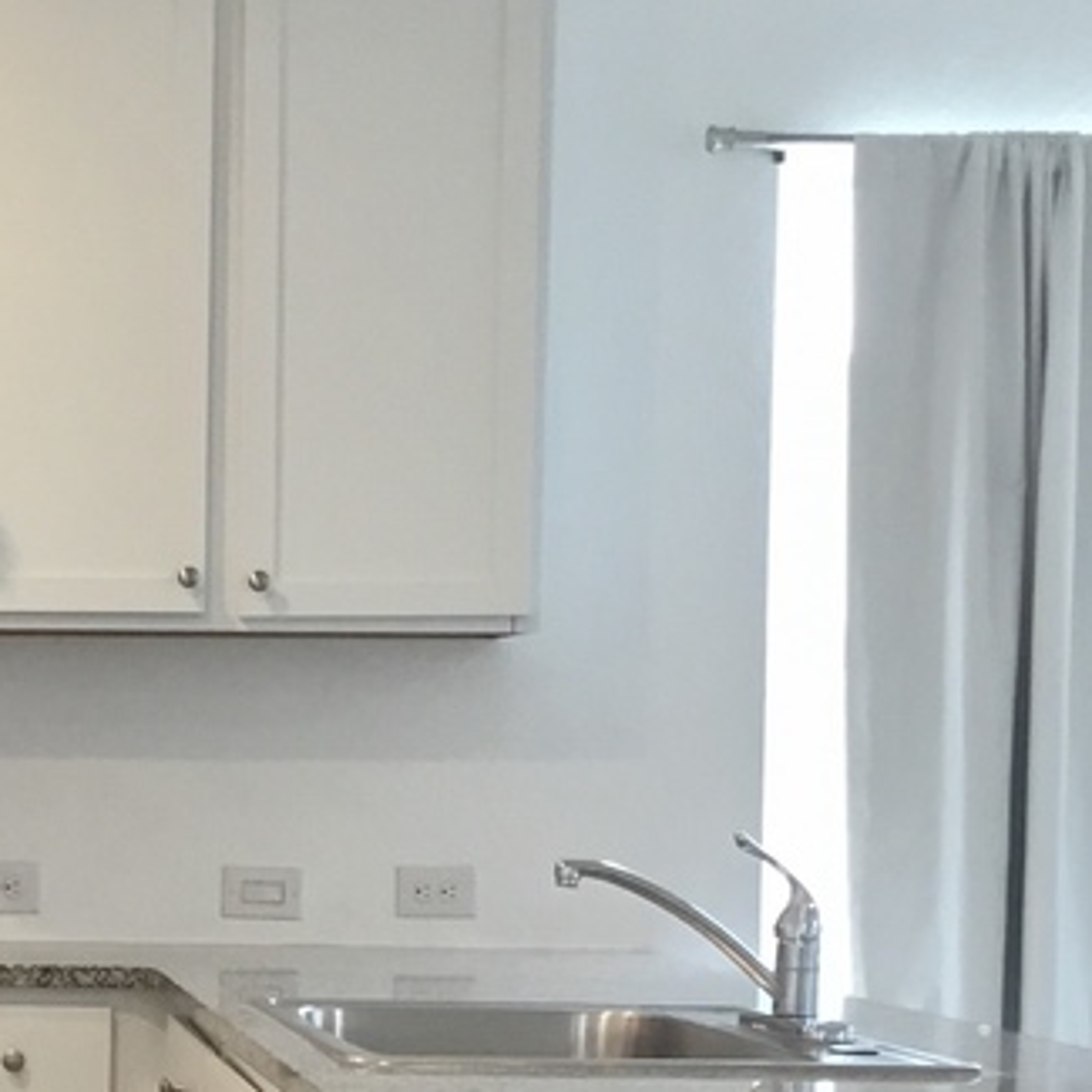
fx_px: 3248
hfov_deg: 18.4
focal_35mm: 91
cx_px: -94
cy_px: 1045
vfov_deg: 18.7
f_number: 2.4
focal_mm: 3.3
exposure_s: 1/30
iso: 80
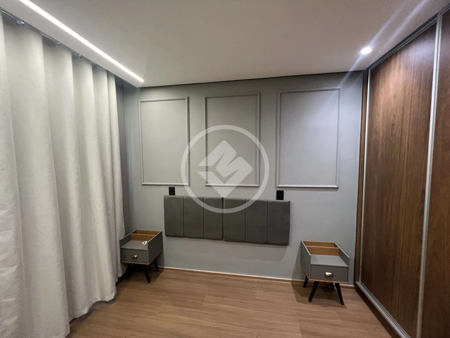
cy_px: 169
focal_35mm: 13
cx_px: 225
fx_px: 169
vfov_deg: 89.9
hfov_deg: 106.2
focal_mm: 1.57
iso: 400
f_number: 1.8
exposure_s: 1/60
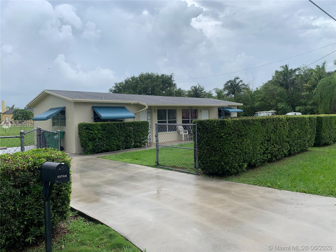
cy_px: 126
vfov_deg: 53.1
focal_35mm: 26
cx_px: 168
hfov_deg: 67.3
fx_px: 252
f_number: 1.8
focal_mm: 4.25
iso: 25
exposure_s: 1/1779
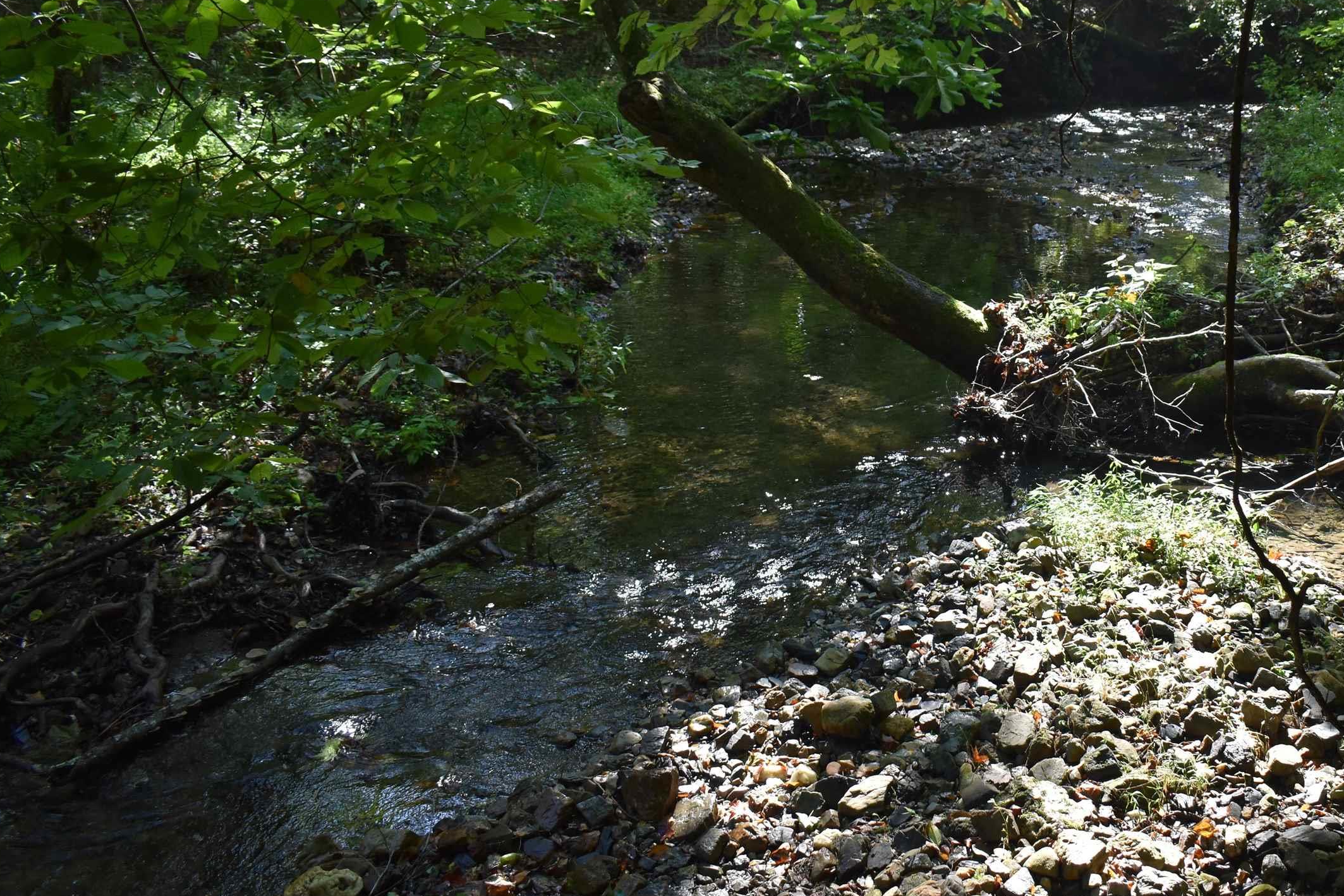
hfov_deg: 48.5
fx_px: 1456
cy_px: 334
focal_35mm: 39
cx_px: 921
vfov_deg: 34.0
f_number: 4
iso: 400
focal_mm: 18
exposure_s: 1/250
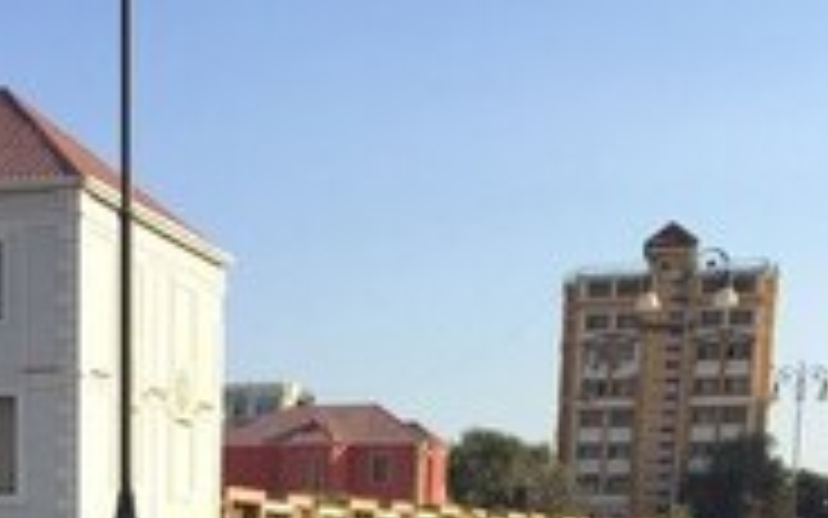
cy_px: 937
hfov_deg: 24.2
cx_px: 86
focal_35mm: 83
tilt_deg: -10.5
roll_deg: -0.6
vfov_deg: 14.0
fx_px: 1873
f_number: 2.2
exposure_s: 1/836
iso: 25
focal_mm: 4.15
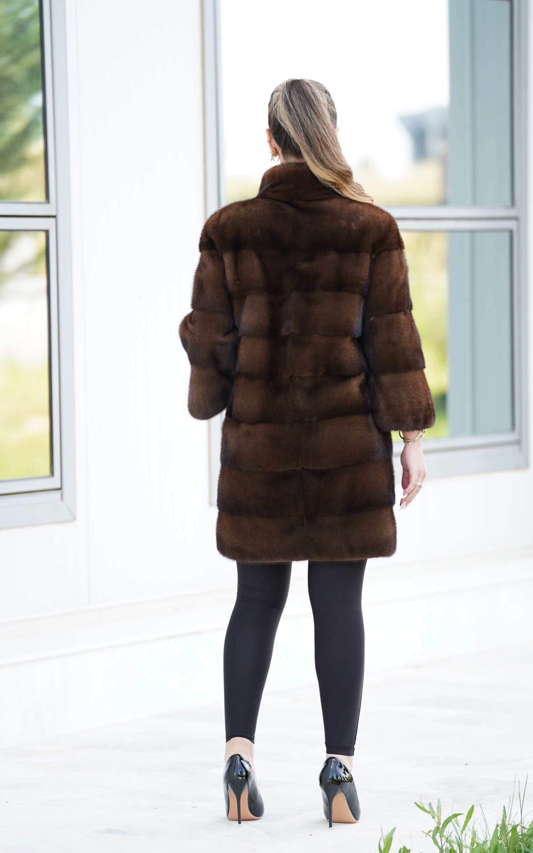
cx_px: 273
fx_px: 3788
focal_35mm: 163
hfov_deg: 8.0
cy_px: 428
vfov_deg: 12.8
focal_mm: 159
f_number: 2.8
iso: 200
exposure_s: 1/250
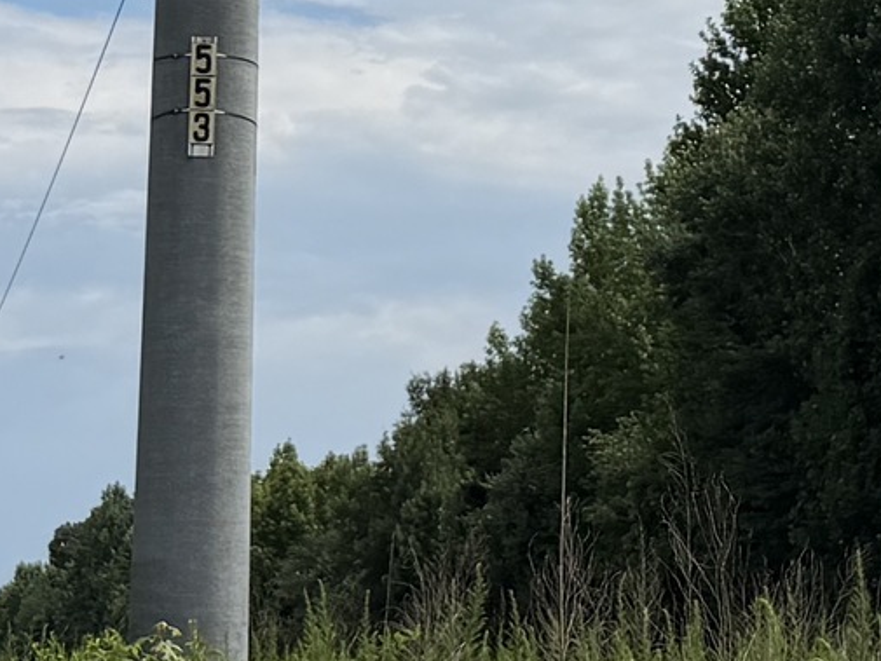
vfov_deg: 10.0
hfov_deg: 13.5
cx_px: 319
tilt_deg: +12.5
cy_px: -115
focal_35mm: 146
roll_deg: -0.8
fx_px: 3717
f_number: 1.78
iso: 80
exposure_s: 1/10309
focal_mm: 6.76
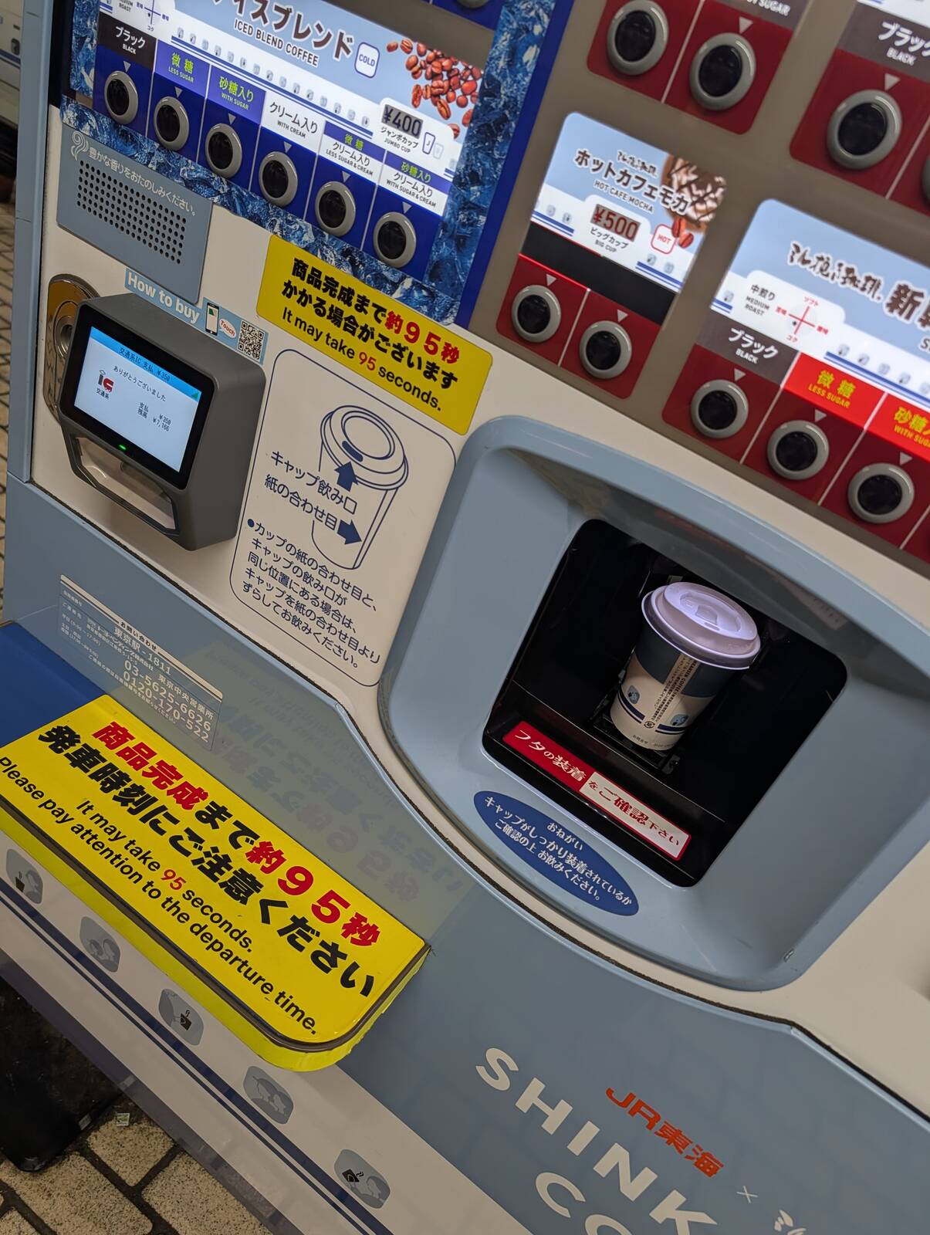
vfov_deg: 71.5
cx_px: 465
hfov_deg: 56.9
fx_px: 857
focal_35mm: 24
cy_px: 618
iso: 30
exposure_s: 1/101
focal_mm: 6.9
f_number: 1.68
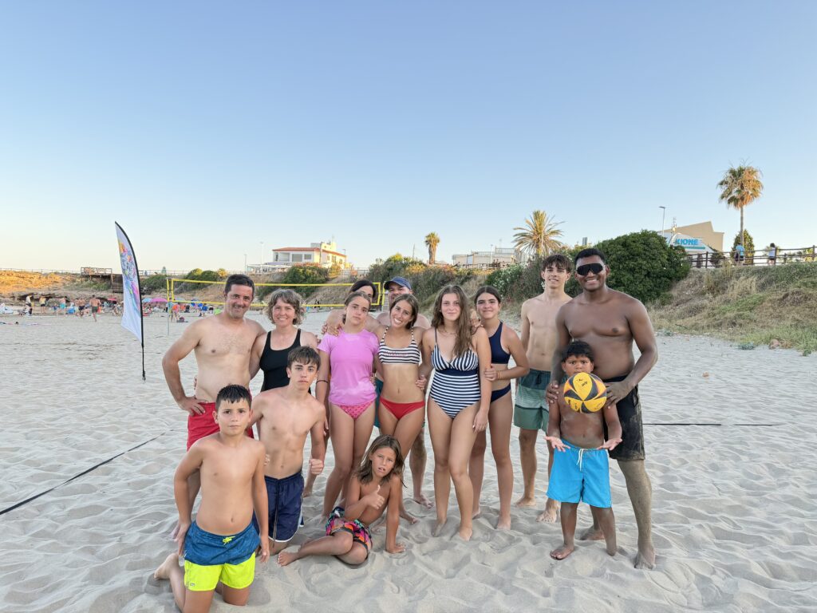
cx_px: 408
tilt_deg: +0.4
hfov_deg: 71.6
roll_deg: -1.9
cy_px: 306
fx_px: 566
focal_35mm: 24
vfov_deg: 56.8
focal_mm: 6.76
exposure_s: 1/267
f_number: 1.78
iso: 80
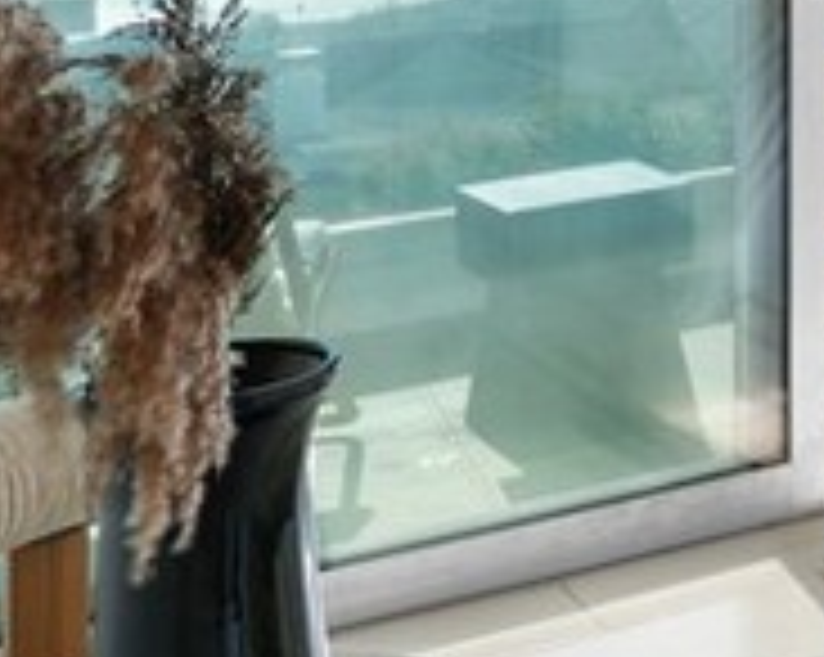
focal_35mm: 84
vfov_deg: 16.8
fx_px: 2046
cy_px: -295
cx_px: 1616
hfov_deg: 17.1
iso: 64
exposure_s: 1/15
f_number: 9
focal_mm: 16
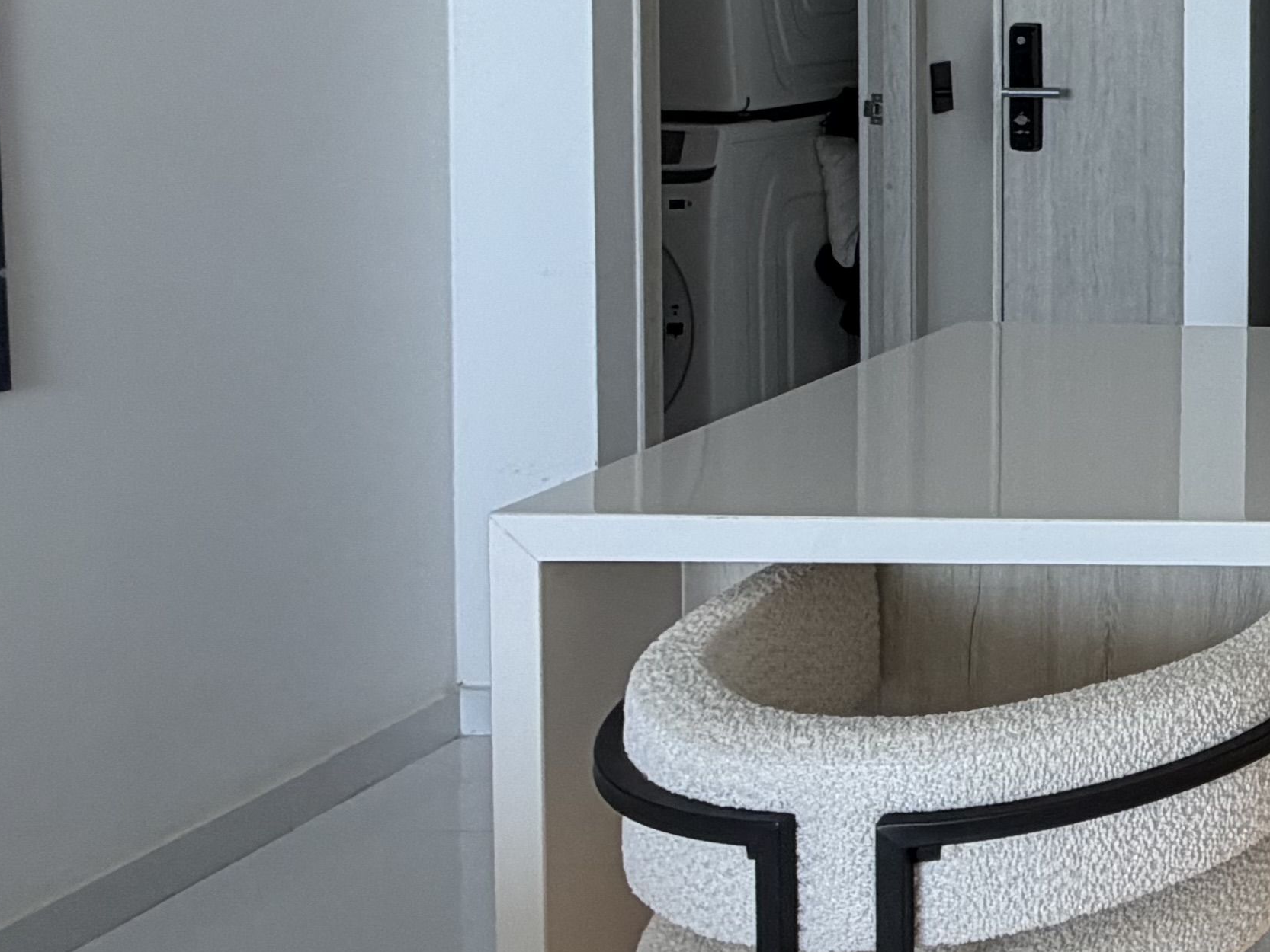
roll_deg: -1.5
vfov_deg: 28.9
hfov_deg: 26.5
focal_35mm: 48
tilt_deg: -3.1
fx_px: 1761
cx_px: 1972
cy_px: 65
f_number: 2.2
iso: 160
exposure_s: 1/120
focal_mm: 2.22
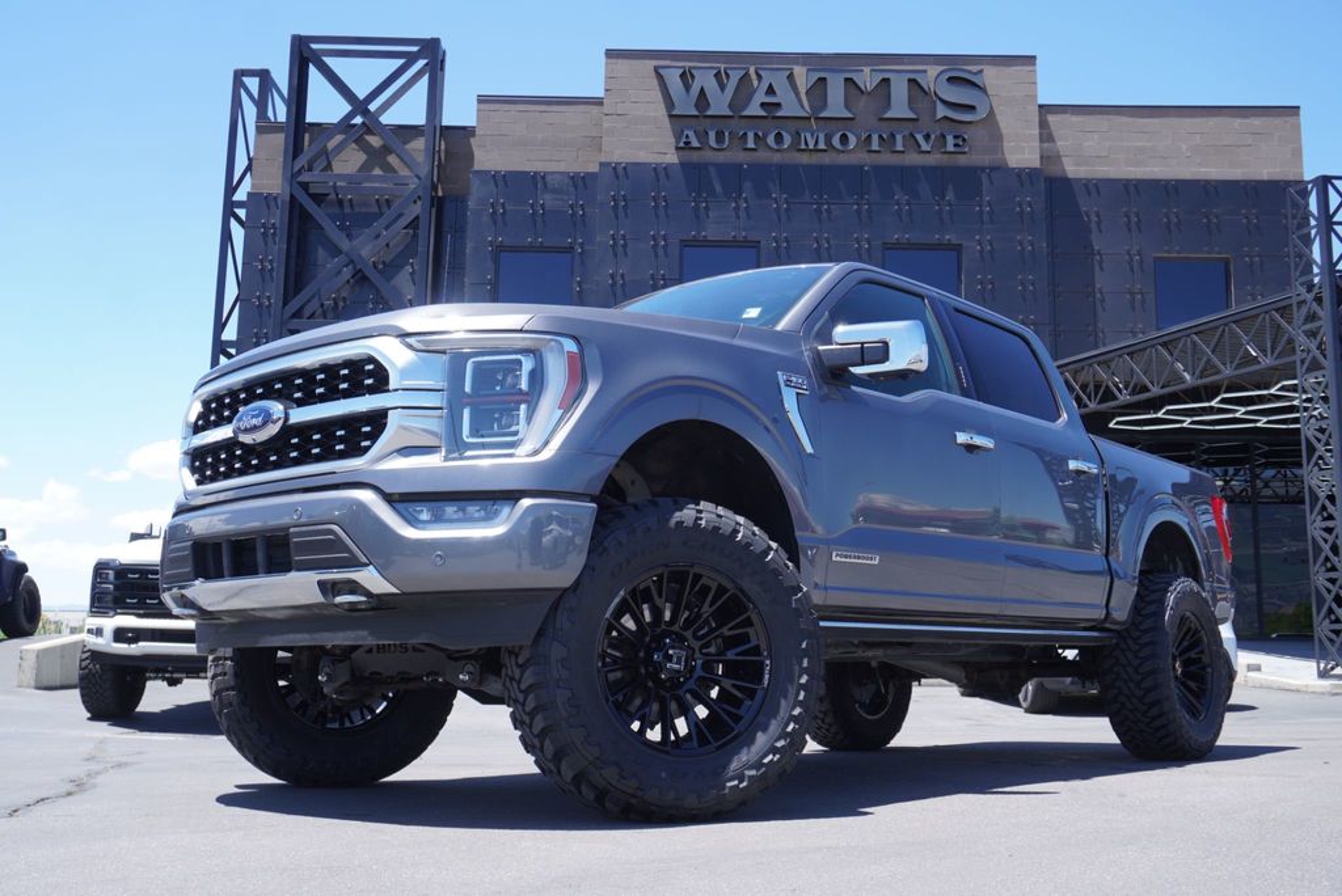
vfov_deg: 36.9
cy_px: 448
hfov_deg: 53.1
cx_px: 671
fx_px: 1343
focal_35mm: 36
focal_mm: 24
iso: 100
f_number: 6.3
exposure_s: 1/160
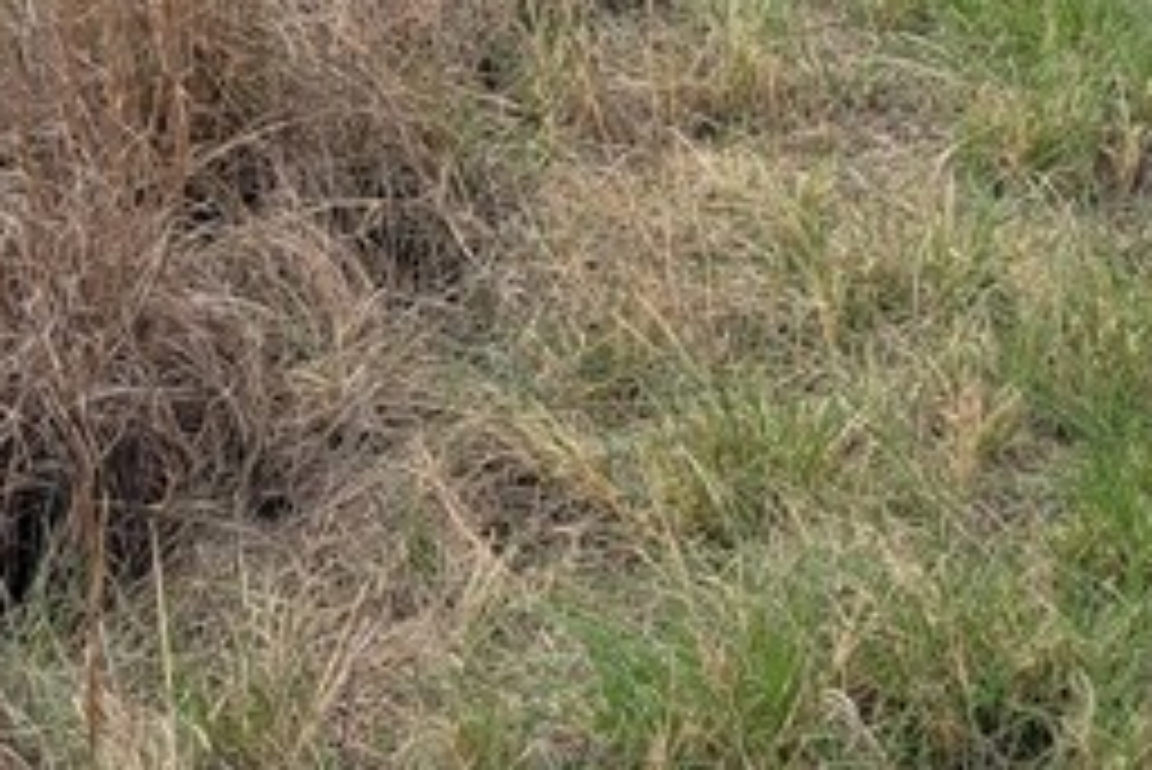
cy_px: -811
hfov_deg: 18.8
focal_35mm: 108
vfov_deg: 11.4
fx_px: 3458
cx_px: 896
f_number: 1.8
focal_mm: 5.4
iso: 40
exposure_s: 1/2397
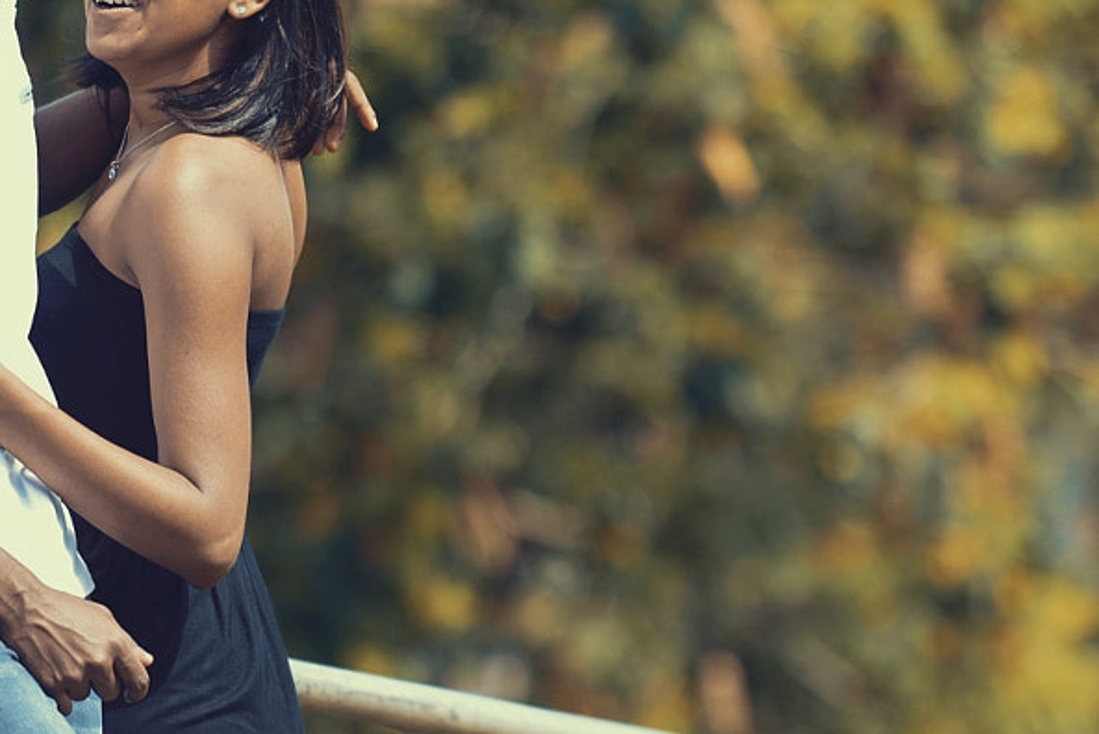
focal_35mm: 364
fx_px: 11117
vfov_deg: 3.8
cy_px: 588
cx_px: 802
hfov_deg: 5.7
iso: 125
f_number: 1.8
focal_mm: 135
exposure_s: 1/2000
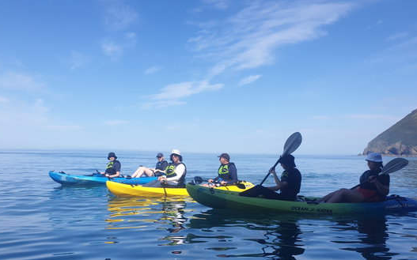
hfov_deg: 56.5
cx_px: 235
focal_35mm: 34
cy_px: 192
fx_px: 386
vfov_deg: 36.5
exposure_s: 1/1427
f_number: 2.4
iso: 50
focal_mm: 4.3
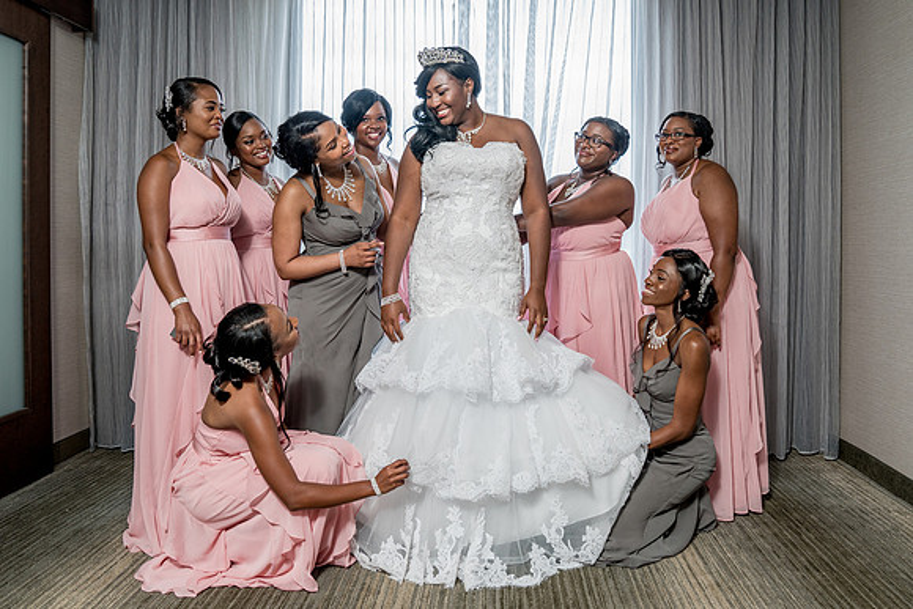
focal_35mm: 30
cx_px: 491
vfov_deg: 42.9
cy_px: 251
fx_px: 772
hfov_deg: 61.1
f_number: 4
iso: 640
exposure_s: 1/200
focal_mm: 25
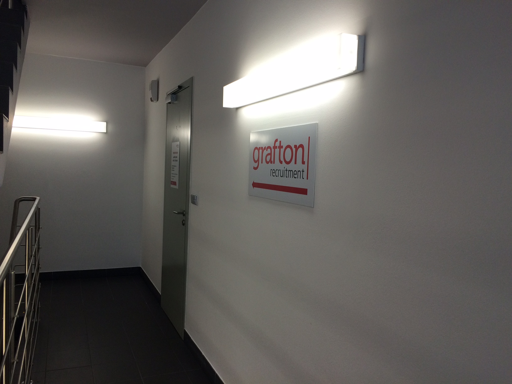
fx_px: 429
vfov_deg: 48.2
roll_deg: -1.9
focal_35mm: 29
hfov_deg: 61.7
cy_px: 192
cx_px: 256
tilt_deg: -5.2
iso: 64
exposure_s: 1/100
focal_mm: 4.15
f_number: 2.2
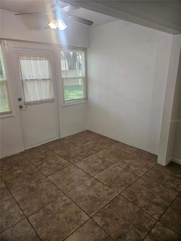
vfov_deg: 73.9
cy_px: 120
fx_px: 160
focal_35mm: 23
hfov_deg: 58.9
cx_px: 90
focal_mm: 5.4
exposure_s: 1/120
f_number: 1.8
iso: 100
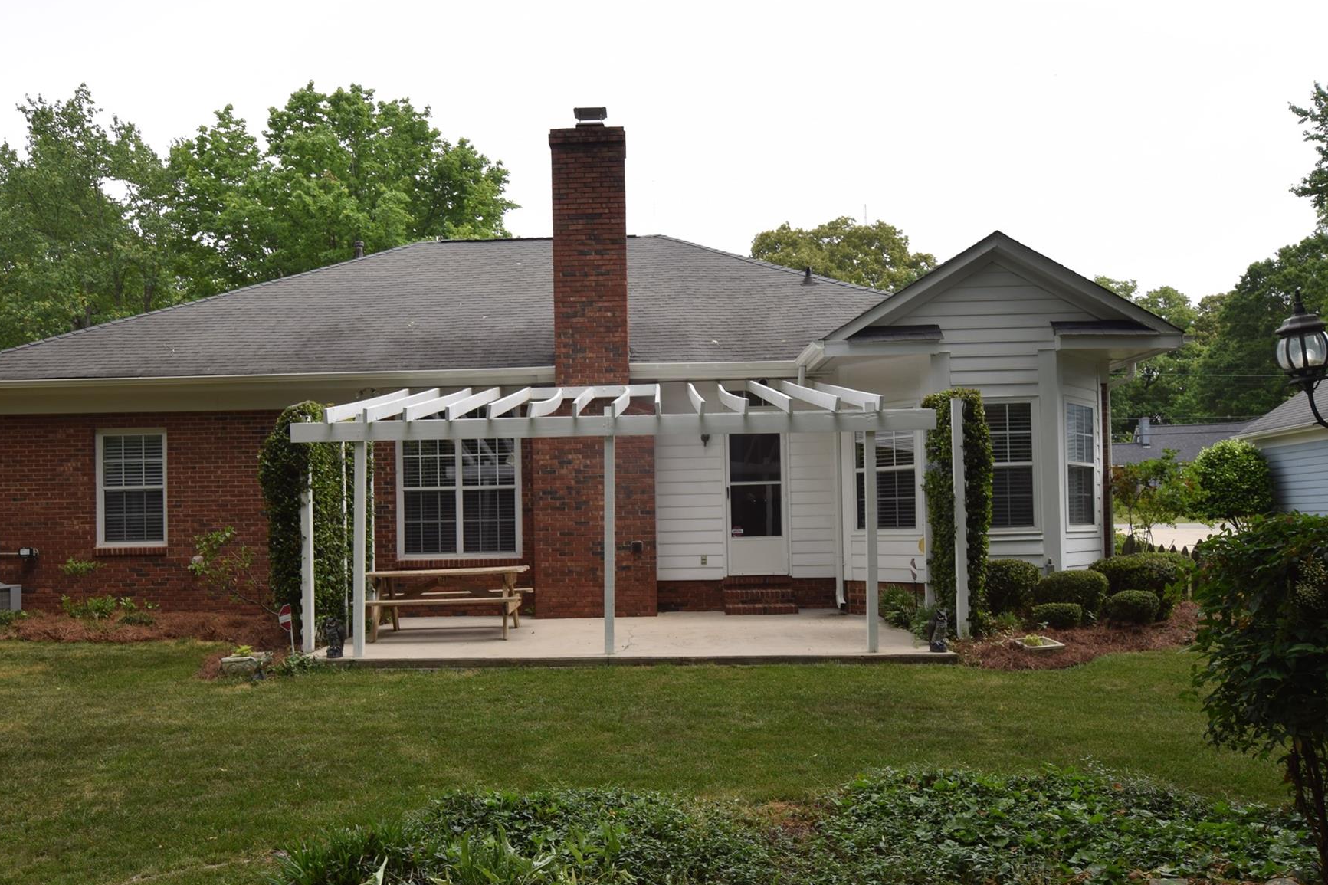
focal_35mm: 27
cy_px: 506
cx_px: 609
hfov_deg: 68.1
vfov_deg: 48.4
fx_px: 981
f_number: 6.3
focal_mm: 15
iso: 100
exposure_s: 1/160
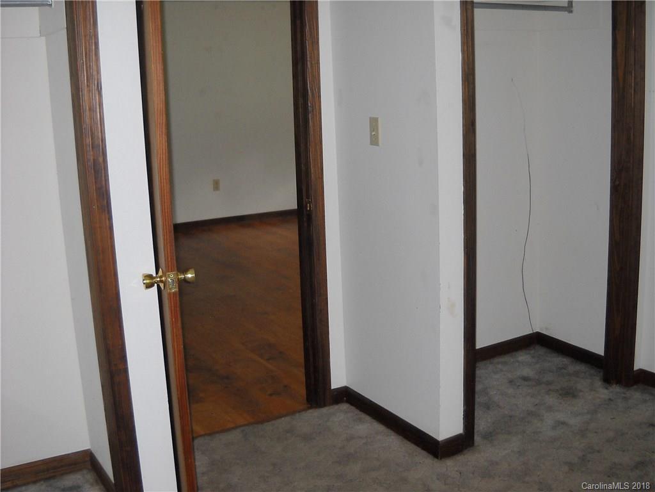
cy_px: 246
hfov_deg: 45.8
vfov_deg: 35.1
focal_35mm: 41
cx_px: 328
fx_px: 776
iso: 100
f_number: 3.1
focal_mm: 6.72
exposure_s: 1/30
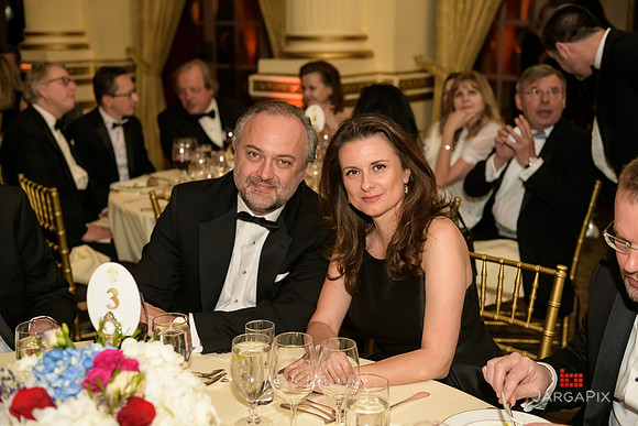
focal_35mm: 48
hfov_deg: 41.1
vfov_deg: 28.1
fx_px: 851
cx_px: 319
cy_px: 213
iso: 1600
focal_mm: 48
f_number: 3.2
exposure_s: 1/125
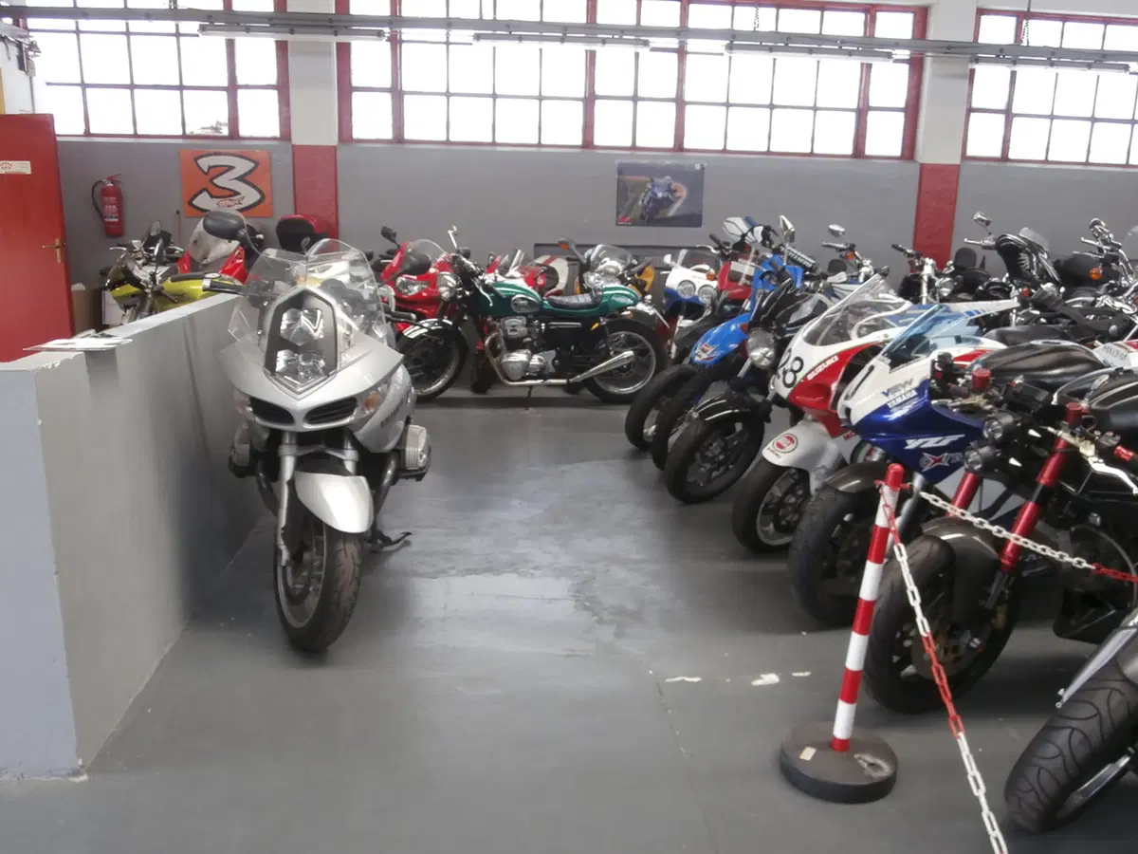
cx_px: 569
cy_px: 427
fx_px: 986
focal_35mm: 30
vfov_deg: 46.8
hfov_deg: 60.0
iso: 100
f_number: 3.5
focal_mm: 5.36
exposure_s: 1/15
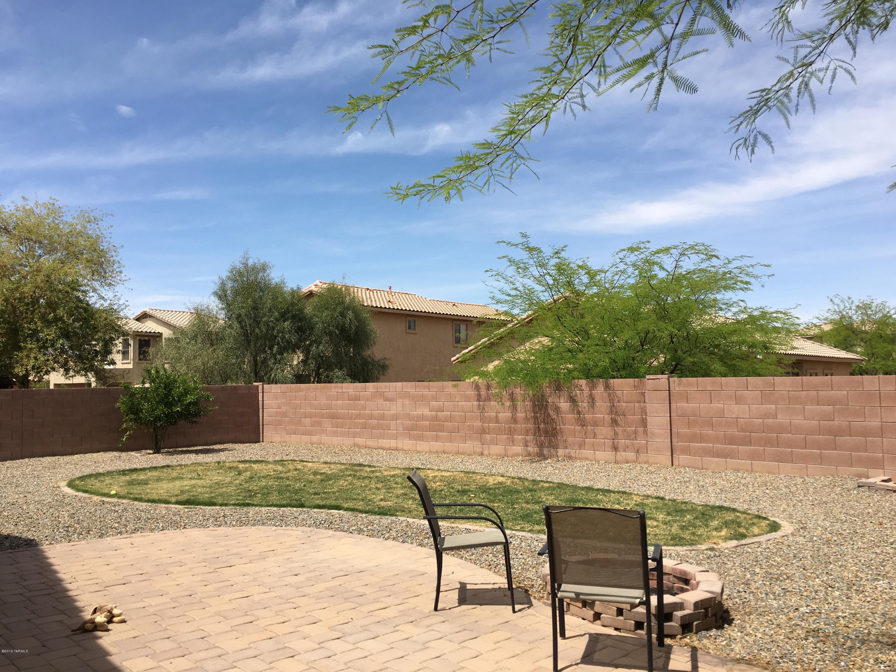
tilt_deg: +5.2
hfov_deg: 61.7
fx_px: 751
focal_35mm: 29
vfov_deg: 48.2
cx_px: 448
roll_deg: +0.6
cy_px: 336
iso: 25
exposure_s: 1/1789
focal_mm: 4.15
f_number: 2.2
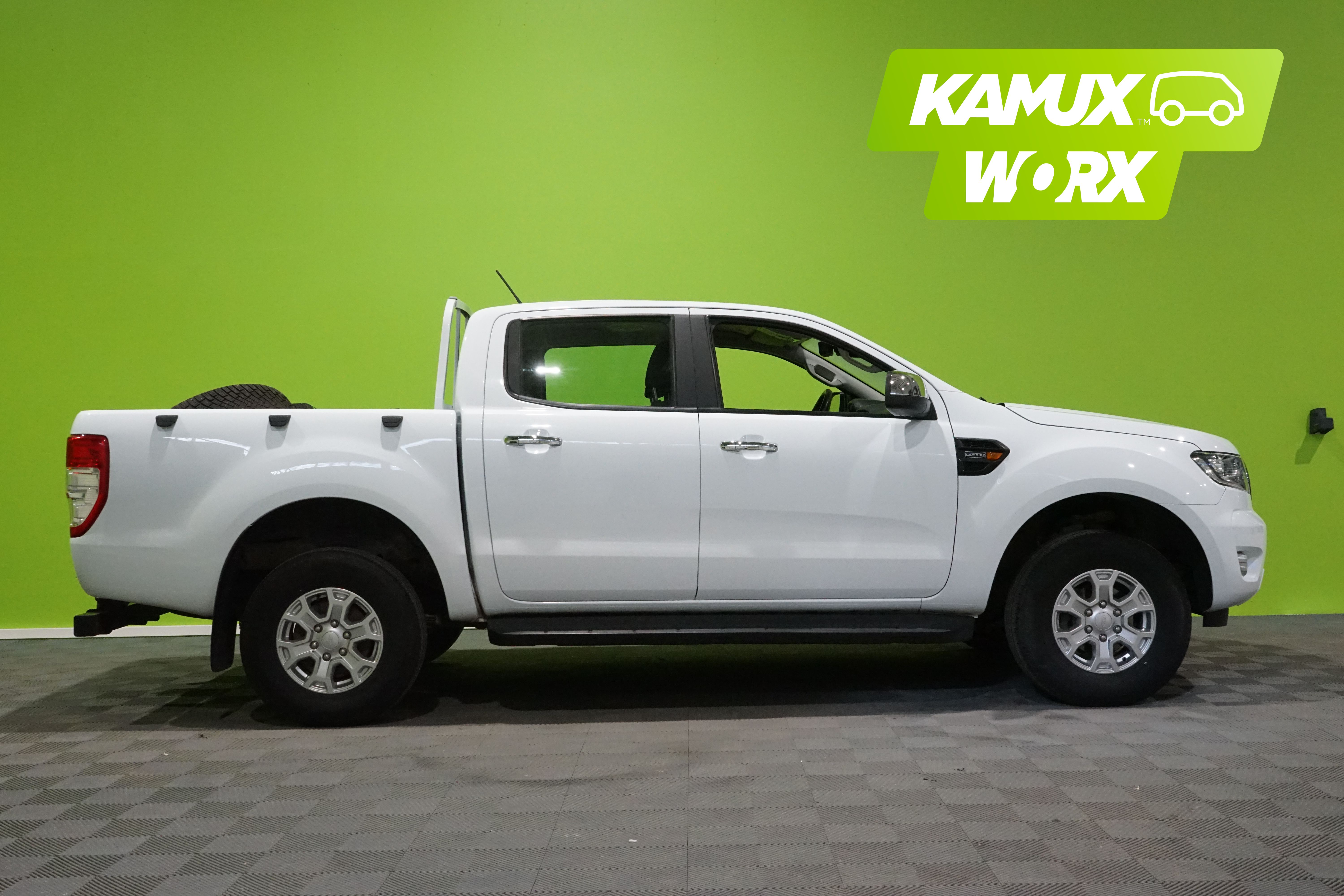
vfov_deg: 35.9
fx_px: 1381
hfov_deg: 51.9
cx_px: 672
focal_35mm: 37
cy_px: 448
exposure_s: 1/80
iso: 6400
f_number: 13
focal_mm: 37
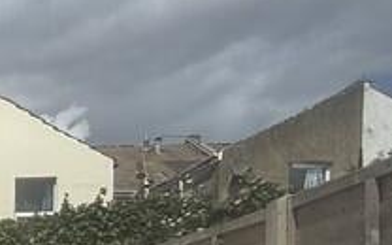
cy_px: 381
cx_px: -273
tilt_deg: -0.2
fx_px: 780
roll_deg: +0.0
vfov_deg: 16.1
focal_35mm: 73
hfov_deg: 21.2
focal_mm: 2.22
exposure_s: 1/5618
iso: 40
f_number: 2.2
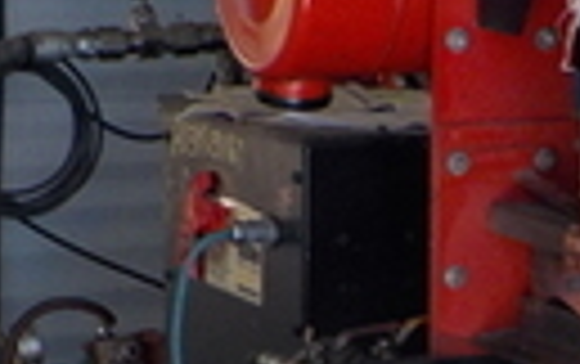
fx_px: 2501
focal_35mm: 158
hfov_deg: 12.9
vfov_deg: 8.2
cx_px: 692
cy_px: 530
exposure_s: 1/80
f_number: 3.3
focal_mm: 4.1
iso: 125
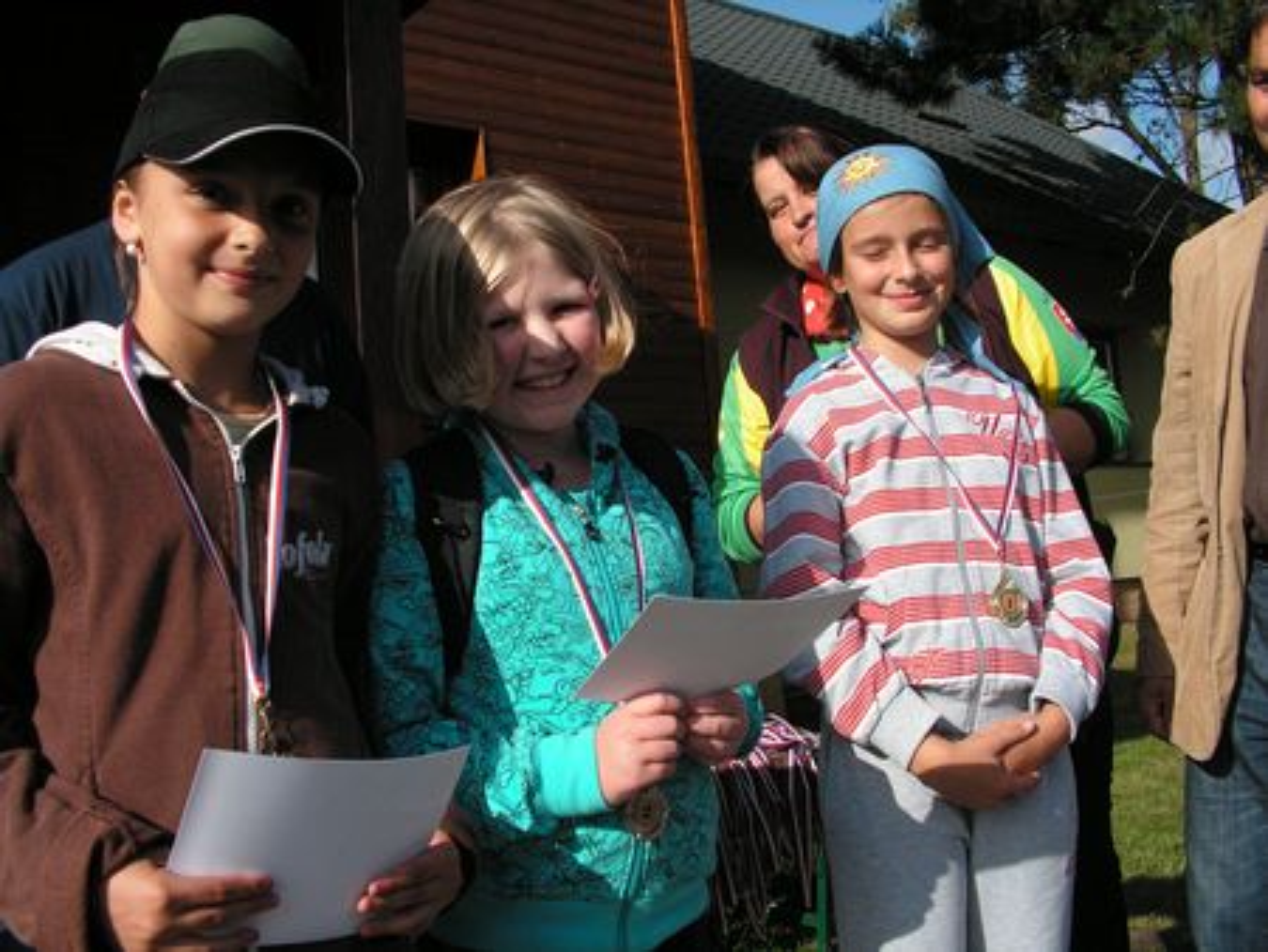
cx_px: 634
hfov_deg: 51.3
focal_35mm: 36
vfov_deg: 39.7
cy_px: 476
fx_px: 1319
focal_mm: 6
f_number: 4.8
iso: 50
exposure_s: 1/400
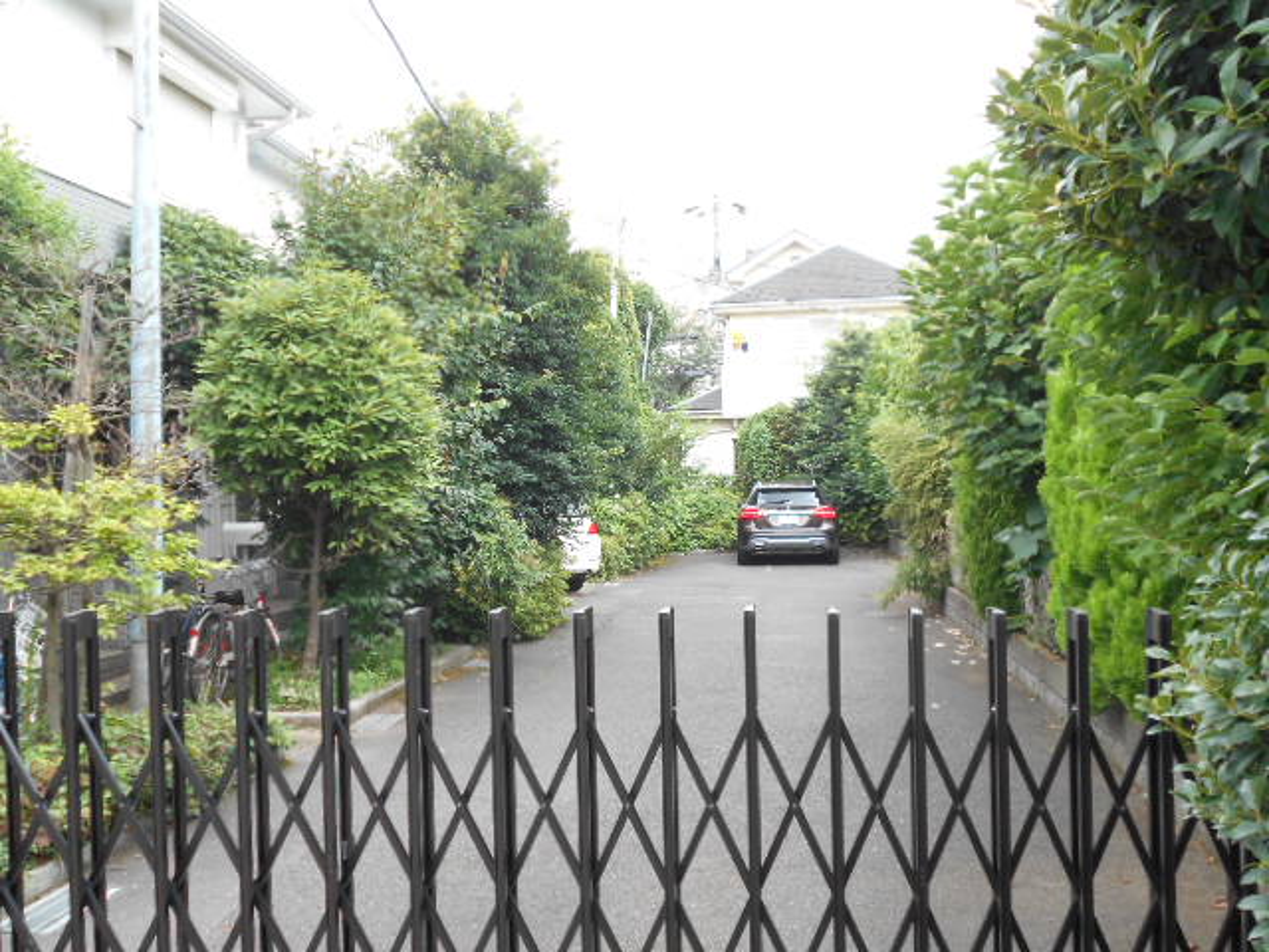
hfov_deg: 47.9
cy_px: 476
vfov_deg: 36.8
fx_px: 1430
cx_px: 634
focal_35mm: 39
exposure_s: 1/80
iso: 80
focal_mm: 6.7
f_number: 3.9
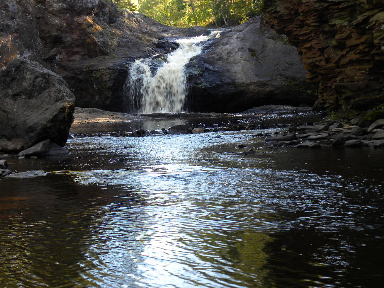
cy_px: 143
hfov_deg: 28.6
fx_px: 754
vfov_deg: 21.6
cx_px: 190
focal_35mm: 68
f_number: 3.5
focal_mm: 11.8
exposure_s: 1/34.5
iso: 64
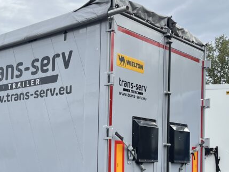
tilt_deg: +4.2
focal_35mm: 62
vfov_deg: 23.3
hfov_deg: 30.3
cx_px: 38
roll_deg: -1.2
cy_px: 142
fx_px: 410
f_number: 1.6
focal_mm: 5.1
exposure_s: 1/1339
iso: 50
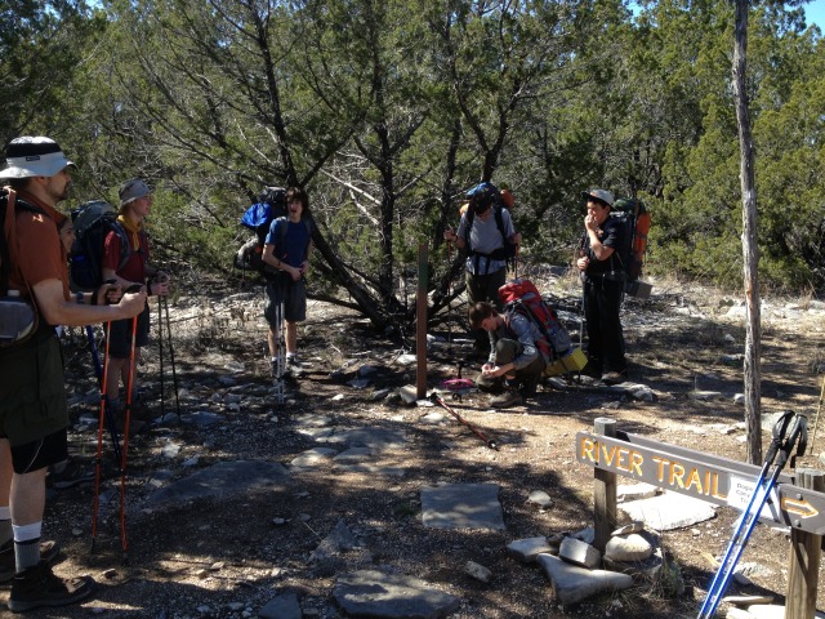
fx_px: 834
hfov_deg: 52.6
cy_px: 310
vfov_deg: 40.7
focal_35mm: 35
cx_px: 412
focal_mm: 4.28
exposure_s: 1/521
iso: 50
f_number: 2.4
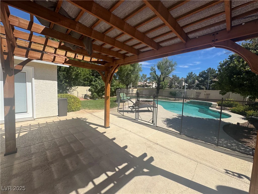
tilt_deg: -3.7
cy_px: 97
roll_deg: -2.4
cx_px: 129
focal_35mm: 14
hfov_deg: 102.1
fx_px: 104
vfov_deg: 85.7
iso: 50
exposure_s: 1/2985
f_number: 2.2
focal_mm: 2.22
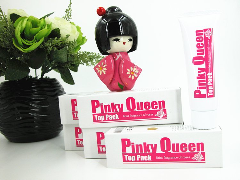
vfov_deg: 40.7
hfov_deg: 52.6
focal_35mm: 35
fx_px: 243
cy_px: 90
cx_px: 120
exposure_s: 1/406
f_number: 3.5
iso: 100
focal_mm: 8.9
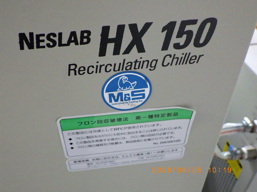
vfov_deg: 41.8
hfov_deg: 54.0
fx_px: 252
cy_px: 96
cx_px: 128
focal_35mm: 34
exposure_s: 1/50
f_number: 3.8
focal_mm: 6.1
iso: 1250
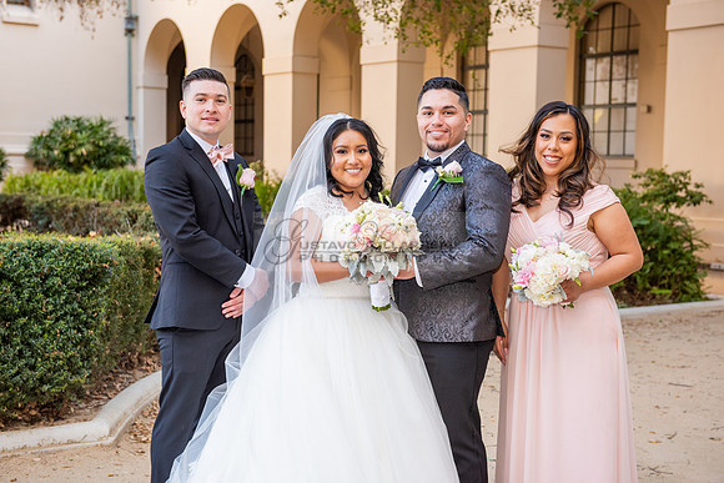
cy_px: 242
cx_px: 362
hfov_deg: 35.6
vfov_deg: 24.2
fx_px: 1126
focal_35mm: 56
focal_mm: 56
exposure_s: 1/200
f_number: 4.5
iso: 640
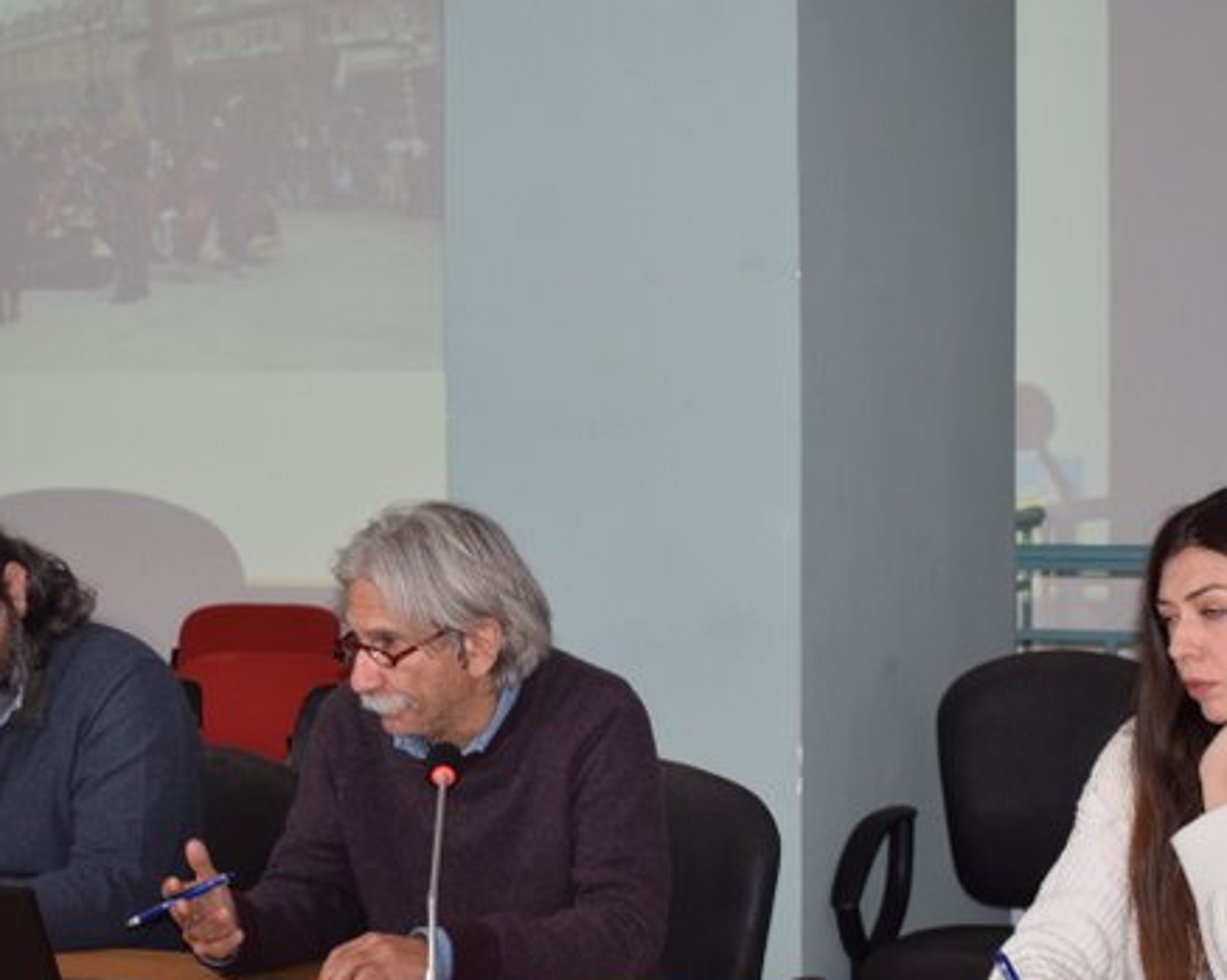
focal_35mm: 93
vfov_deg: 16.5
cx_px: 489
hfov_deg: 20.6
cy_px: 556
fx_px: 3375
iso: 800
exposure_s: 1/60
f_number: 5
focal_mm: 40
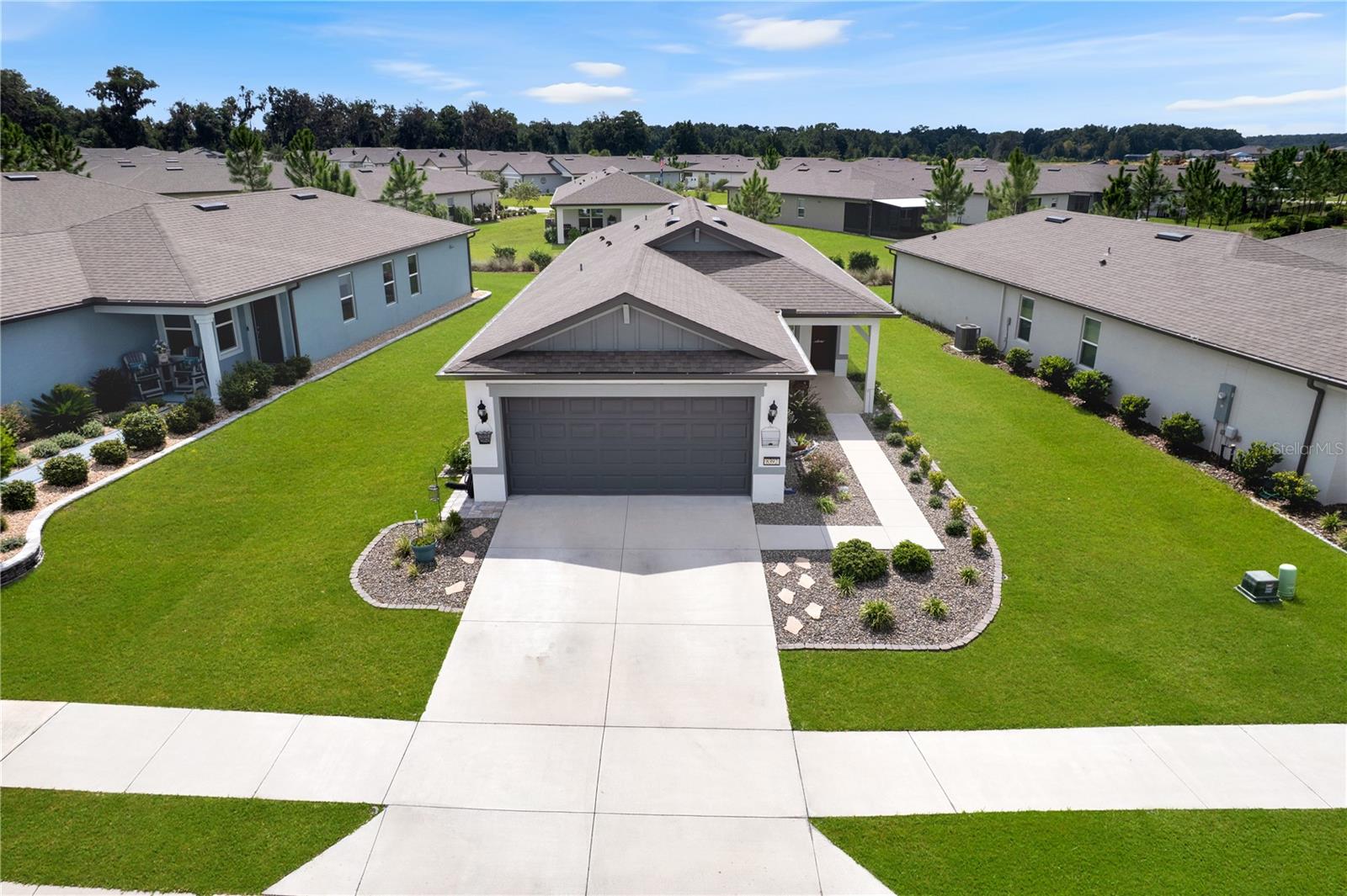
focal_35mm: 22
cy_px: 448
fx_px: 823
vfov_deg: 57.2
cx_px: 674
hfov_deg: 78.6
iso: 100
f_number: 2.8
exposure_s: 1/3000
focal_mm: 8.38
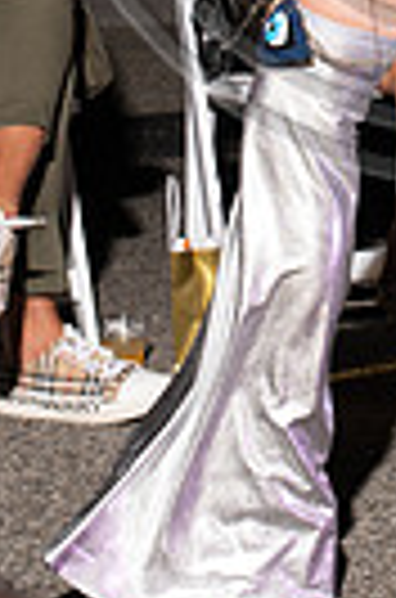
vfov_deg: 7.1
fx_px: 4777
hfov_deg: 4.7
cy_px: -270
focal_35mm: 288
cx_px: 484
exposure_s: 1/200
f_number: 6.3
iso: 1000
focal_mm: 85
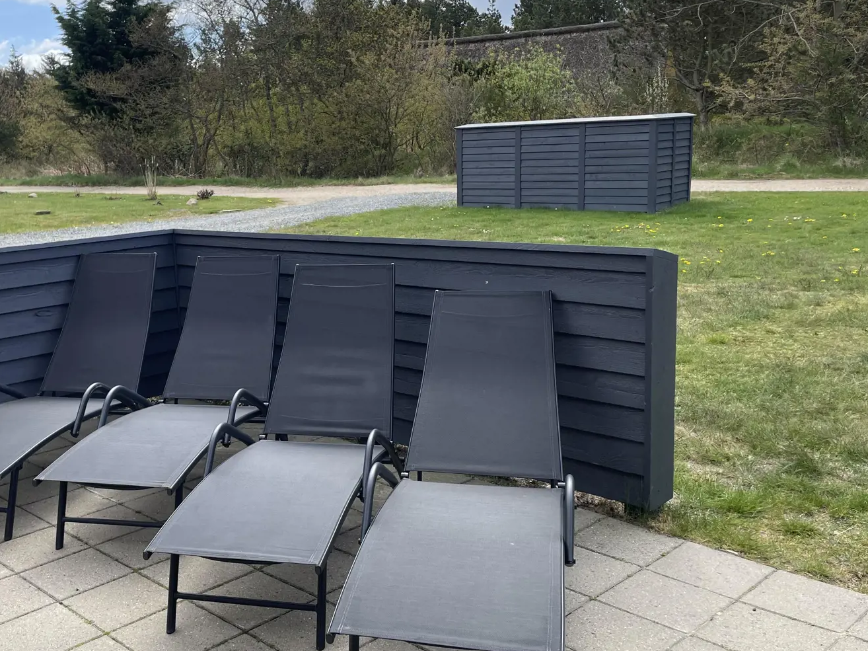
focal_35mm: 38
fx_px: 953
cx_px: 274
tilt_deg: -9.3
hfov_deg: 48.0
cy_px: 309
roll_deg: +3.0
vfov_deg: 37.7
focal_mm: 4.2
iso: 32
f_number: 1.6
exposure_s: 1/1416
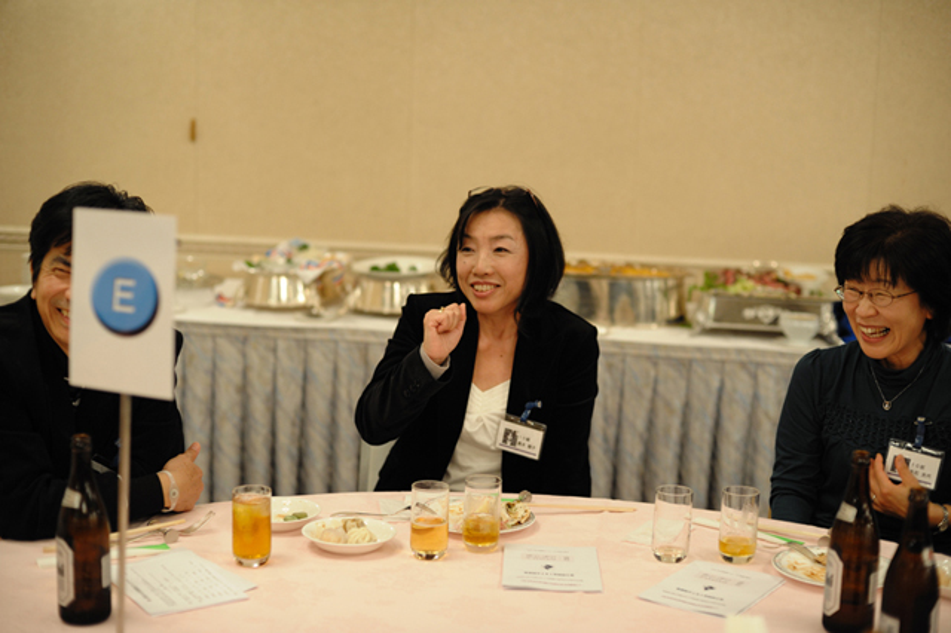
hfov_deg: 39.6
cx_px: 476
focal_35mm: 50
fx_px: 1320
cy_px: 316
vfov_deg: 27.0
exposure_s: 1/100
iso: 1100
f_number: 2.8
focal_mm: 50
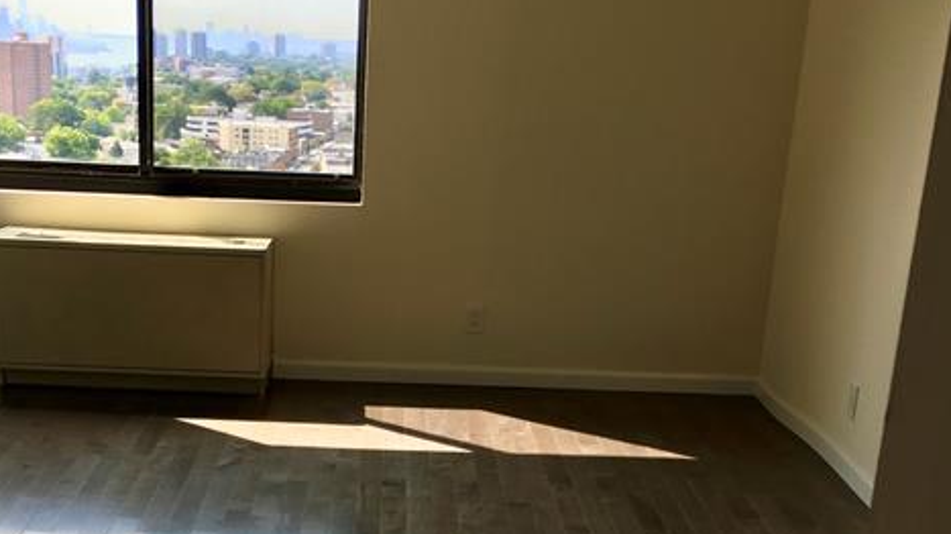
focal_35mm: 52
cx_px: 385
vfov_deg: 22.5
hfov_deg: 39.7
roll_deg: -0.8
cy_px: 465
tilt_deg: -19.1
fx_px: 1310
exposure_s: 1/208
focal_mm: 4.15
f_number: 2.2
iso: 25
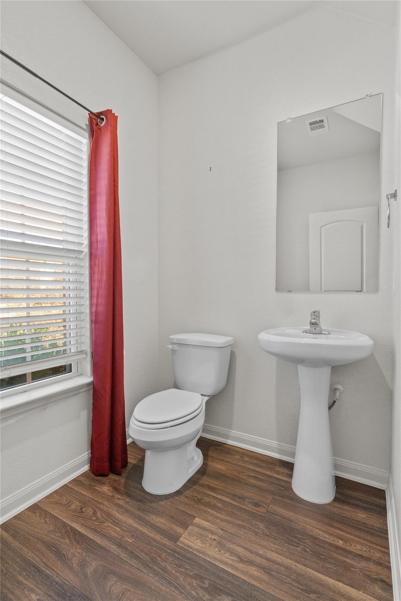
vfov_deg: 93.3
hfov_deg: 70.4
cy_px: 300
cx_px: 200
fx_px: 284
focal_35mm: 17
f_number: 8
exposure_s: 1/15
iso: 500
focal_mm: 17
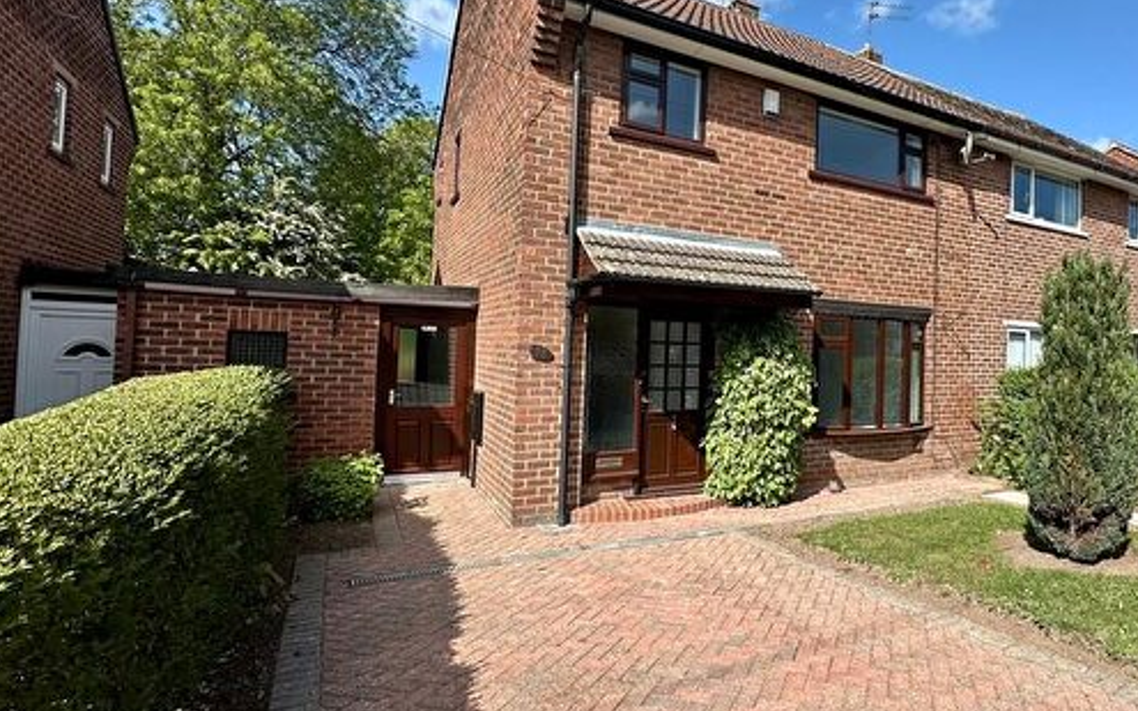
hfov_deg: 79.7
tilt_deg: +0.7
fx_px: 651
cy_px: 337
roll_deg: -2.3
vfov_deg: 57.2
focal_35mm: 21
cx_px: 756
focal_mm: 2.22
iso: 40
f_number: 2.2
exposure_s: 1/1195
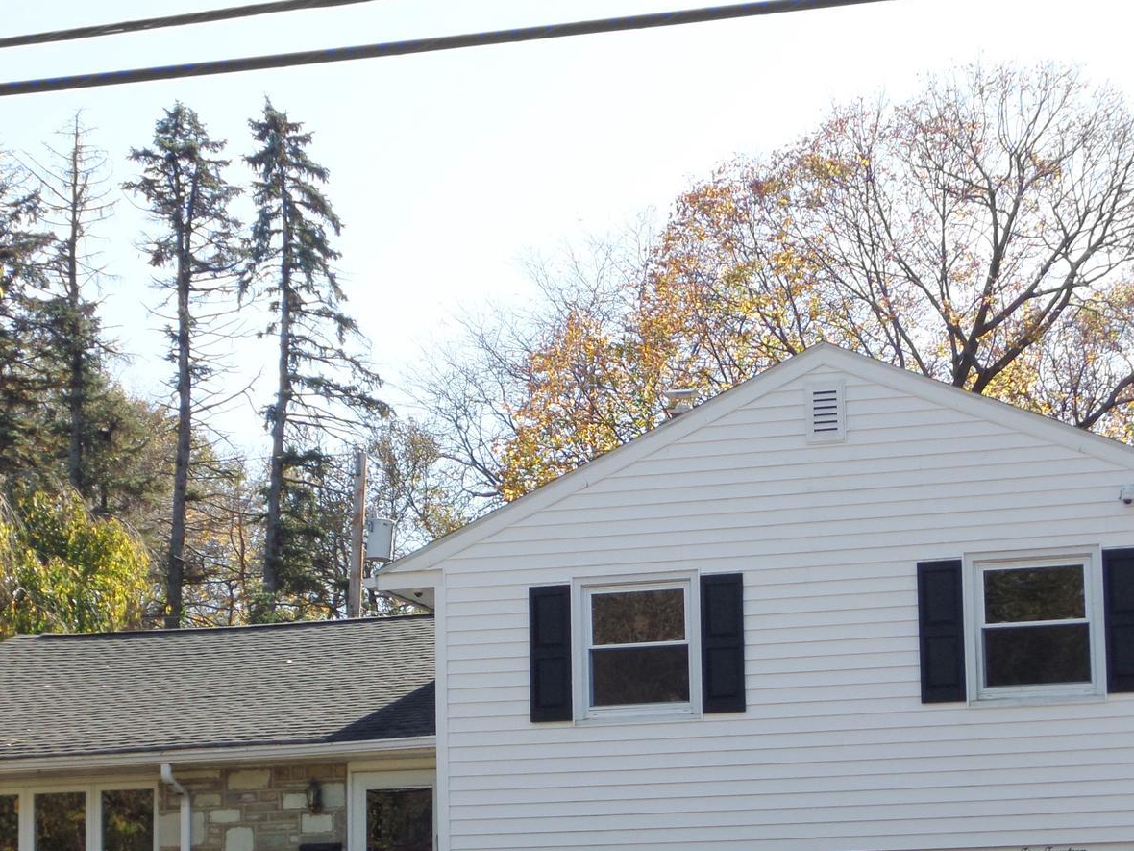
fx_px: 3014
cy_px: 660
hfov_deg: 21.3
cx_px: 598
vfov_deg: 16.0
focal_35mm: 92
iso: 100
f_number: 3.8
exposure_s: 1/350
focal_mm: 8.7
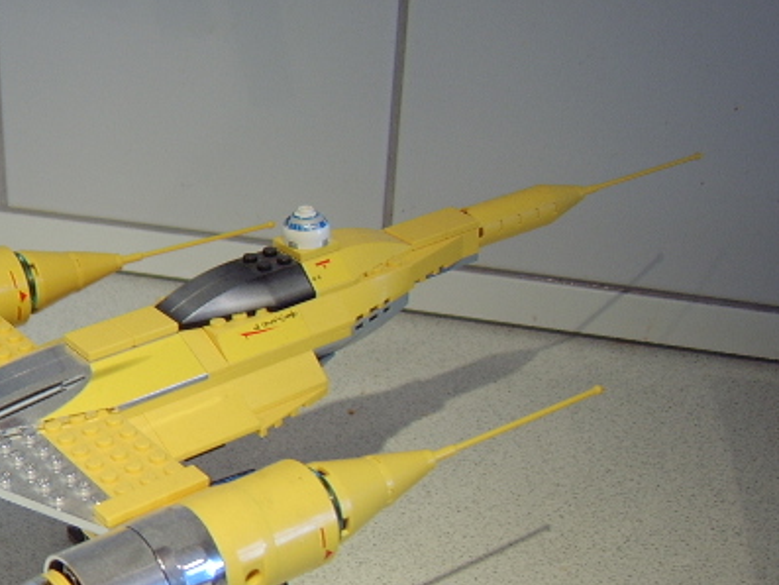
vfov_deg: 28.9
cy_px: 385
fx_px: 1126
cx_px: 210
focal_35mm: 50
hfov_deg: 37.4
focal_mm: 8.13
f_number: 2.7
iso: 100
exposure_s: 1/18
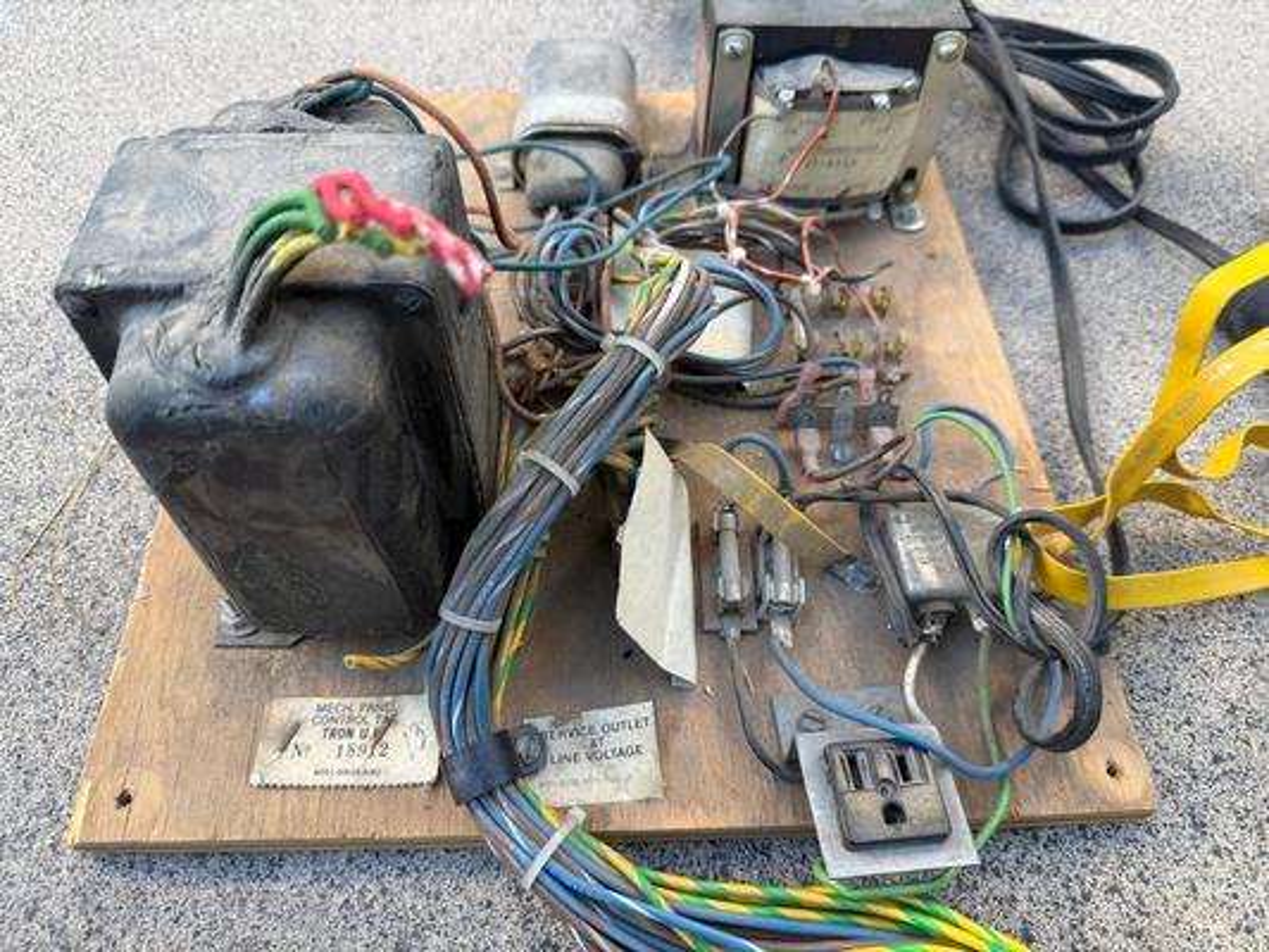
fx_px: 880
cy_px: 476
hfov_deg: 71.6
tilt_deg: -53.7
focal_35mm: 24
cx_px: 634
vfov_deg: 56.8
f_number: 1.78
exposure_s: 1/121
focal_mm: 6.76
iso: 64
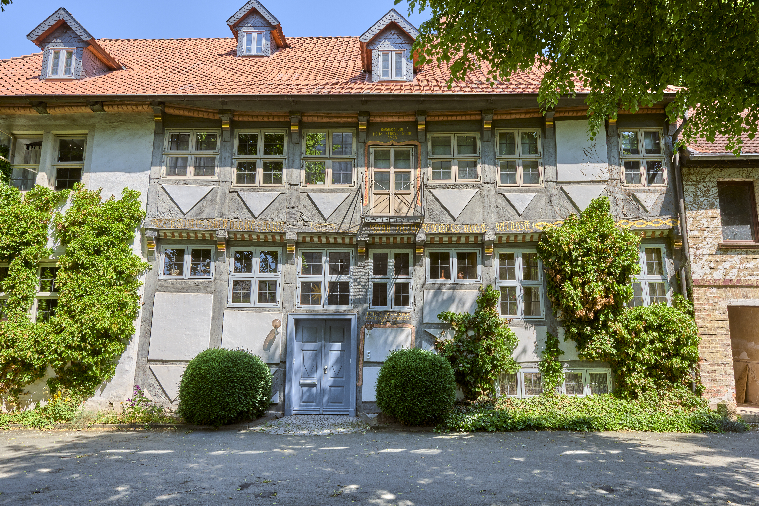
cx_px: 380
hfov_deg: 73.7
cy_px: 253
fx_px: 506
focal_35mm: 24
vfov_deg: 53.1
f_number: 11
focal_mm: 24
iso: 100
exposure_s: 1/80
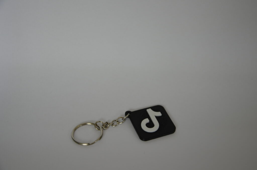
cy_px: 85
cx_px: 128
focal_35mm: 60
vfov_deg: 22.5
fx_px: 427
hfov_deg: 33.5
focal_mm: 40
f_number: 5
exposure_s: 1/100
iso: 400
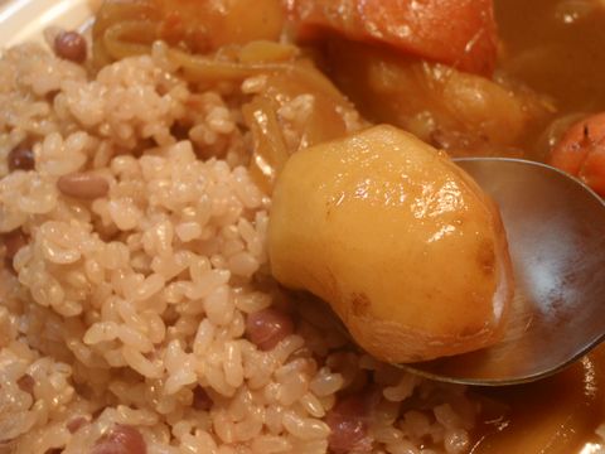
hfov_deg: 51.4
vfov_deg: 39.7
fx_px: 629
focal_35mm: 36
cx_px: 302
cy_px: 227
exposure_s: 1/3
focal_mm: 6.53
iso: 100
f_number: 4.1
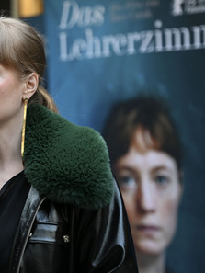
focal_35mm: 92
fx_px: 726
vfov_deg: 21.3
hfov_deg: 15.8
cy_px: 137
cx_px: 8
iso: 400
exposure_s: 1/100
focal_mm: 63
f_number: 2.8
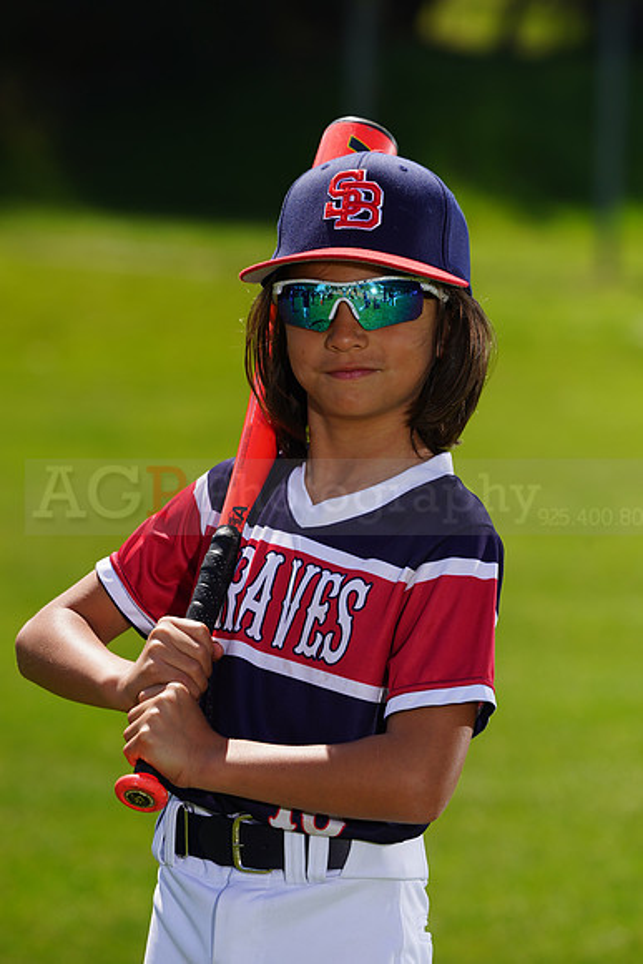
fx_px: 6854
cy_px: 482
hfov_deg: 5.4
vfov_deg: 8.0
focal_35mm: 256
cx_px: 322
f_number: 8
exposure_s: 1/250
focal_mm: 256
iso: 100
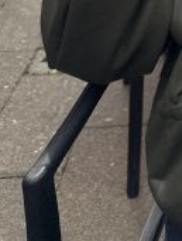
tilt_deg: -8.7
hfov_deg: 15.9
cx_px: 286
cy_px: -173
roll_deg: +1.5
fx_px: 587
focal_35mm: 84
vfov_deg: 18.8
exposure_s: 1/1812
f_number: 1.78
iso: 100
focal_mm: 6.76
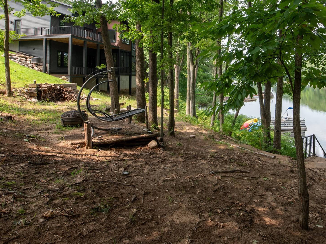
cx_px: 211
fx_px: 226
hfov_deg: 70.0
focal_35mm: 24
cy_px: 69
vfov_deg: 54.8
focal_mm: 12
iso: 400
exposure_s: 1/125
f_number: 10
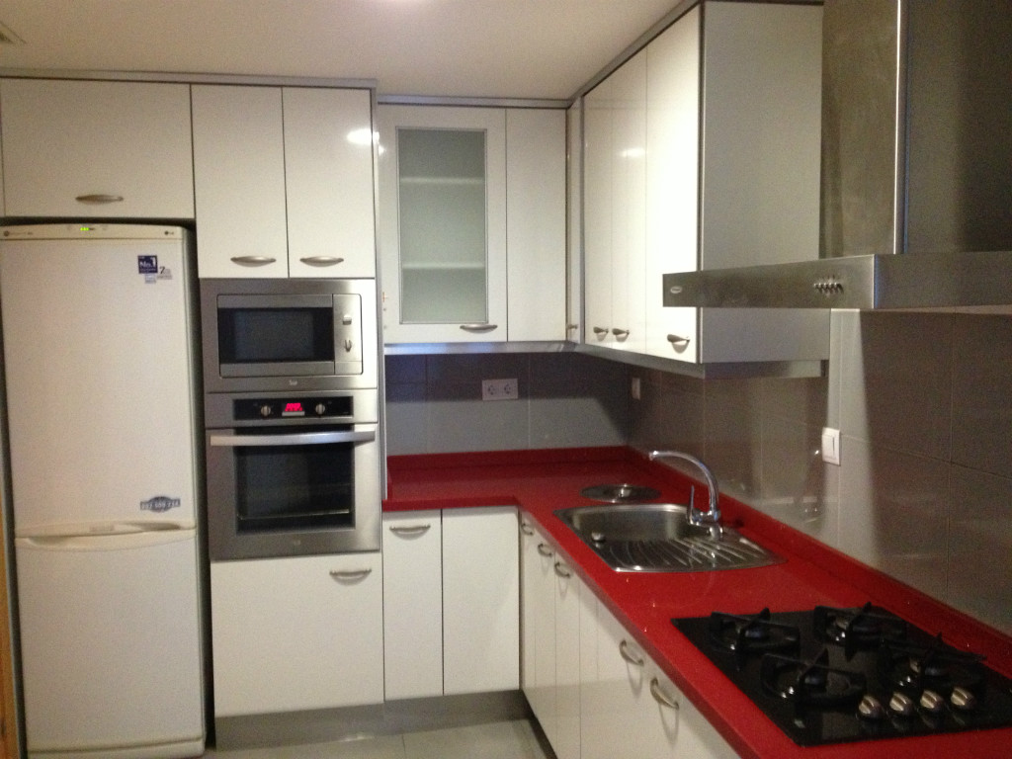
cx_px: 506
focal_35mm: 35
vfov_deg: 40.7
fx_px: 1023
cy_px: 380
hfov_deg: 52.6
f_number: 2.4
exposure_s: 1/15
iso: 500
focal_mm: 4.28
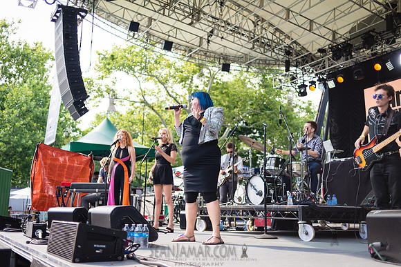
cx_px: 200
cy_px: 134
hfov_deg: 54.4
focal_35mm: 35
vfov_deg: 37.9
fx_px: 390
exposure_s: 1/1000
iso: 200
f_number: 2
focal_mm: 35
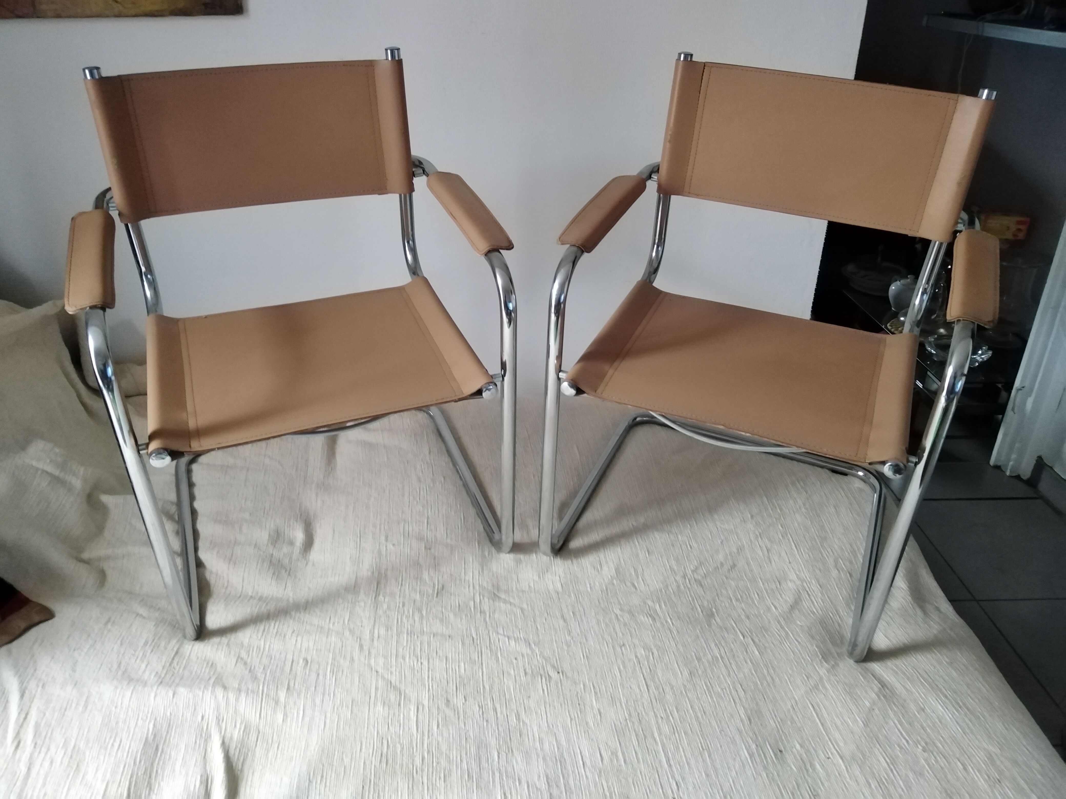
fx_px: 801
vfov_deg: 53.1
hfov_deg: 67.3
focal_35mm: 26
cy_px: 400
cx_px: 533
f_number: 1.8
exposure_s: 1/15
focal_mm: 3.59
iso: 744
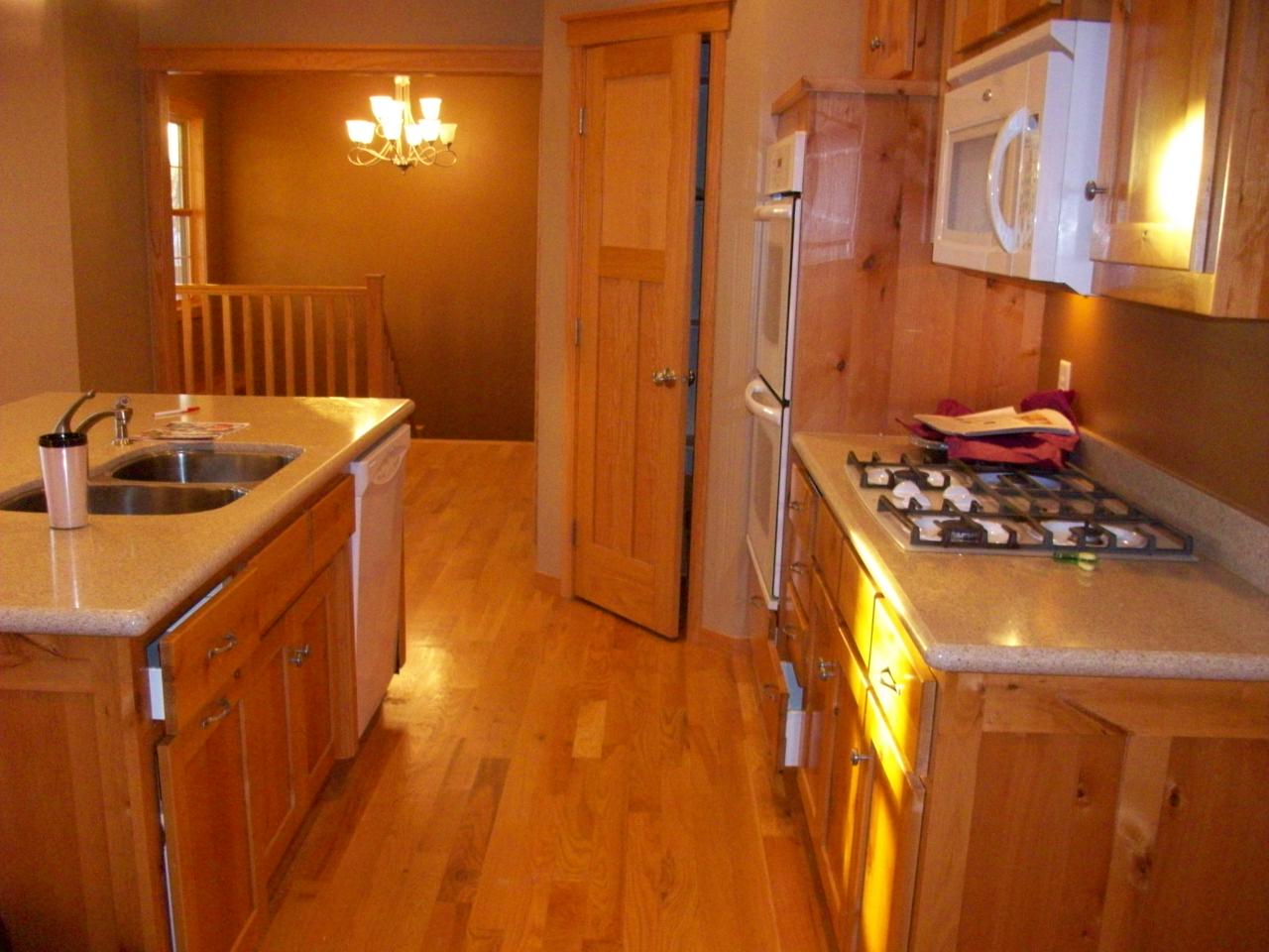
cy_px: 476
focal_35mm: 34
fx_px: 1246
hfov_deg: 54.0
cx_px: 634
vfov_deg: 41.8
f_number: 2.8
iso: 320
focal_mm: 5.7
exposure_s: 1/60
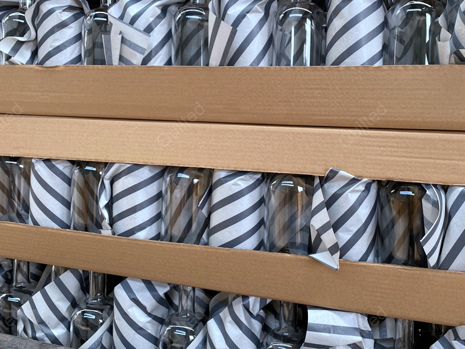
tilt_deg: -0.5
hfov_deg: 52.2
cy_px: 128
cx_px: 283
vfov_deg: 40.4
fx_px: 470
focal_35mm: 35
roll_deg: -3.2
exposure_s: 1/122
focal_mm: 4.25
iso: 40
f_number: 1.8
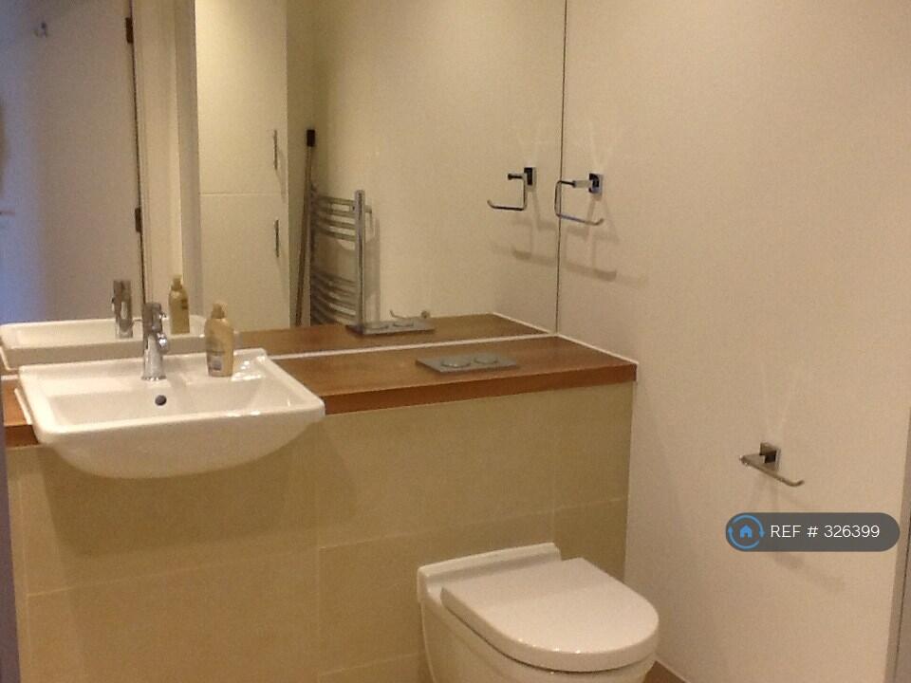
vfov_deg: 32.9
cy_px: 342
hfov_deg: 42.9
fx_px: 1158
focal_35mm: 44
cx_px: 456
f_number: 2.4
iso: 64
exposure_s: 1/33
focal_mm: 2.03
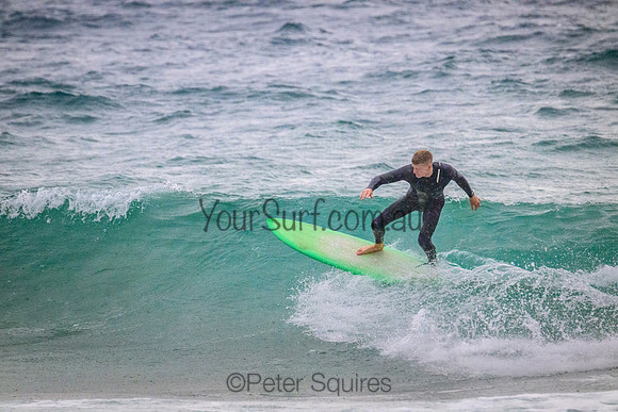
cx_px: 309
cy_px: 206
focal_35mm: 600
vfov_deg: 2.3
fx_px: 10302
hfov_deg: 3.4
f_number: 11
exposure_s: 1/2000
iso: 9000
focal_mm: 600
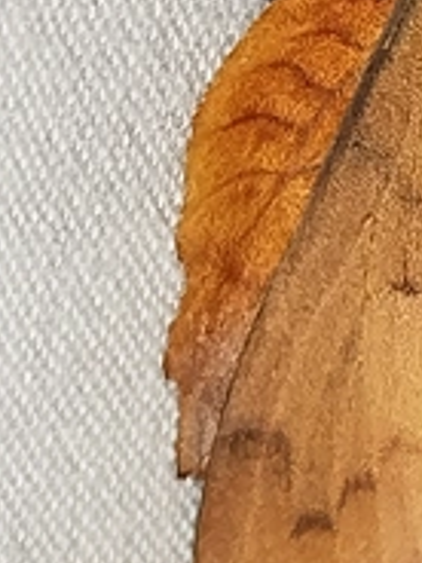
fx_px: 3218
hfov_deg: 7.5
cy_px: 214
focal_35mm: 198
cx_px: 450
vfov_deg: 10.0
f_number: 1.7
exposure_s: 1/50
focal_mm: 5.31
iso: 125
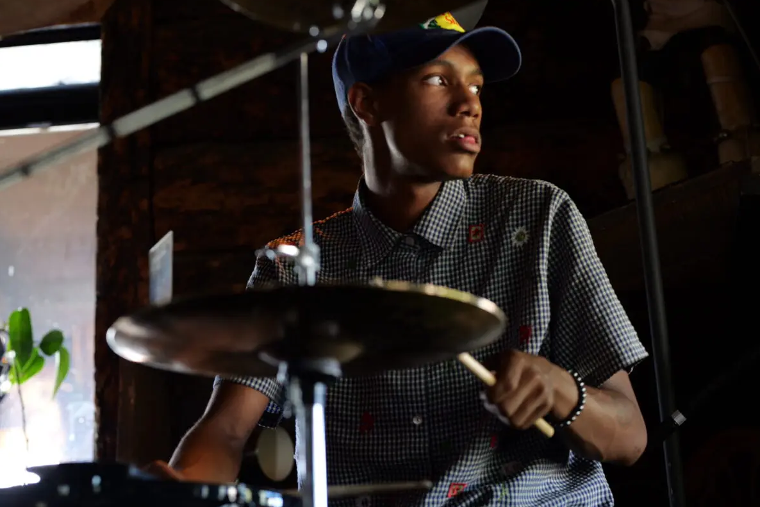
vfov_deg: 15.9
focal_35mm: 86
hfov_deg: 23.6
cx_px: 377
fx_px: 1816
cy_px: 252
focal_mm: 85
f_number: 4
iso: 800
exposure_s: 1/40
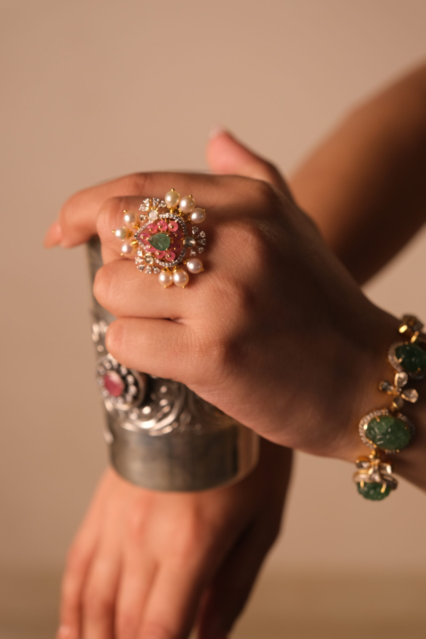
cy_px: 320
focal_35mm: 73
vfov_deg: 27.7
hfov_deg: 18.7
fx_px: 1295
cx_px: 213
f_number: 4
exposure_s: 1/125
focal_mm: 48.5
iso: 320
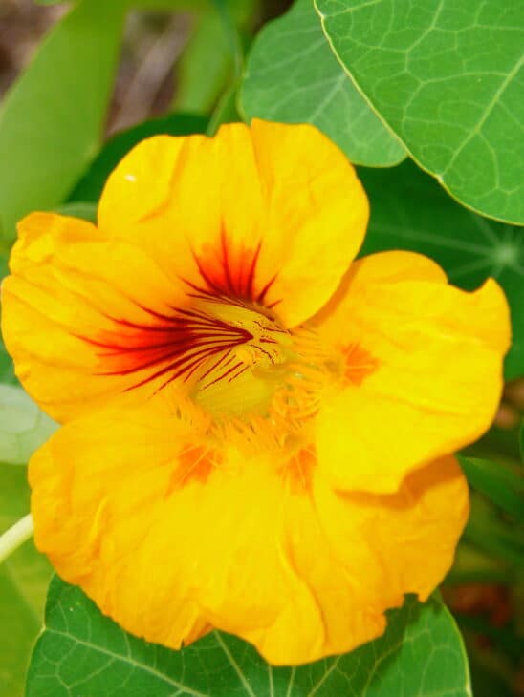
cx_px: 262
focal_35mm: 87
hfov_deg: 17.0
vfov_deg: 22.5
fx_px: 1755
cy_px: 348
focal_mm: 13
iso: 80
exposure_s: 1/200
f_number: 3.8
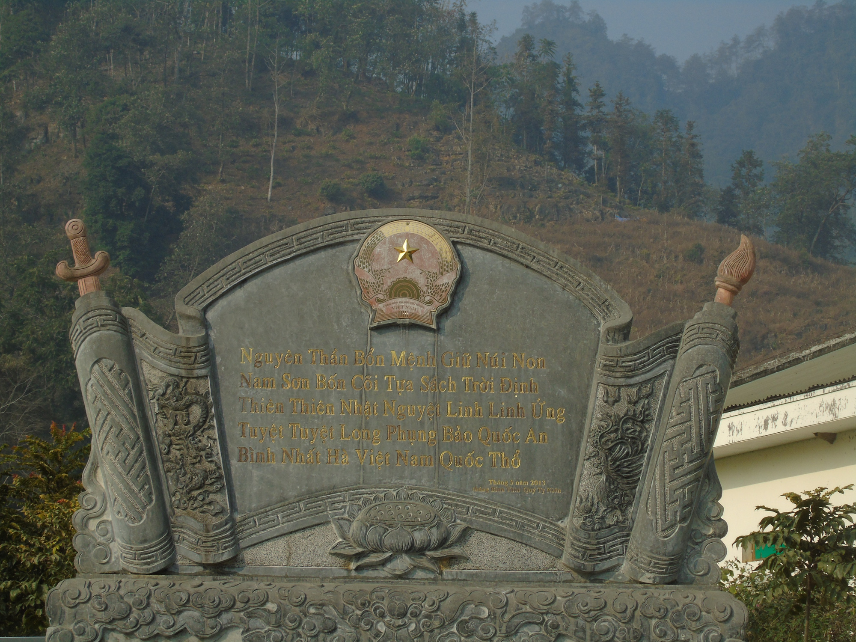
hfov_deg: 15.9
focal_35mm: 124
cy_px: 321
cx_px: 428
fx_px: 3066
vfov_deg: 12.0
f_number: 4.6
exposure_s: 1/200
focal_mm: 22
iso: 80
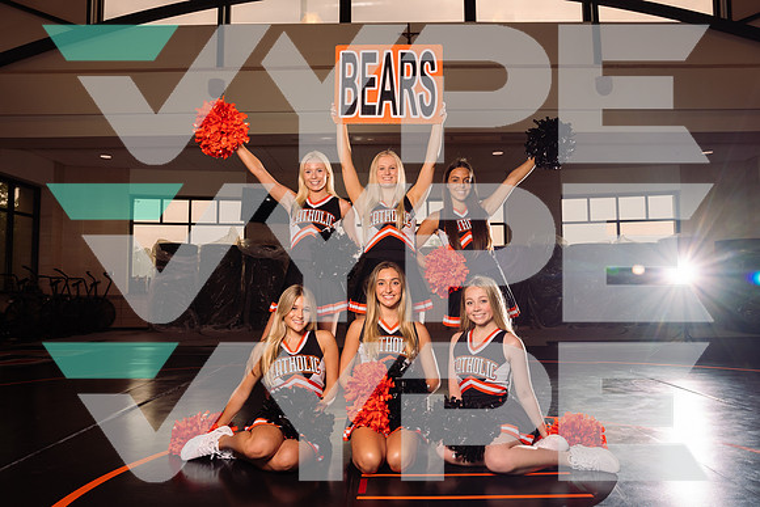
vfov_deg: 48.0
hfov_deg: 67.4
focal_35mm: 27
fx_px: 570
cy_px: 254
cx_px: 380
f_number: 7.1
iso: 200
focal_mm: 27
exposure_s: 1/200
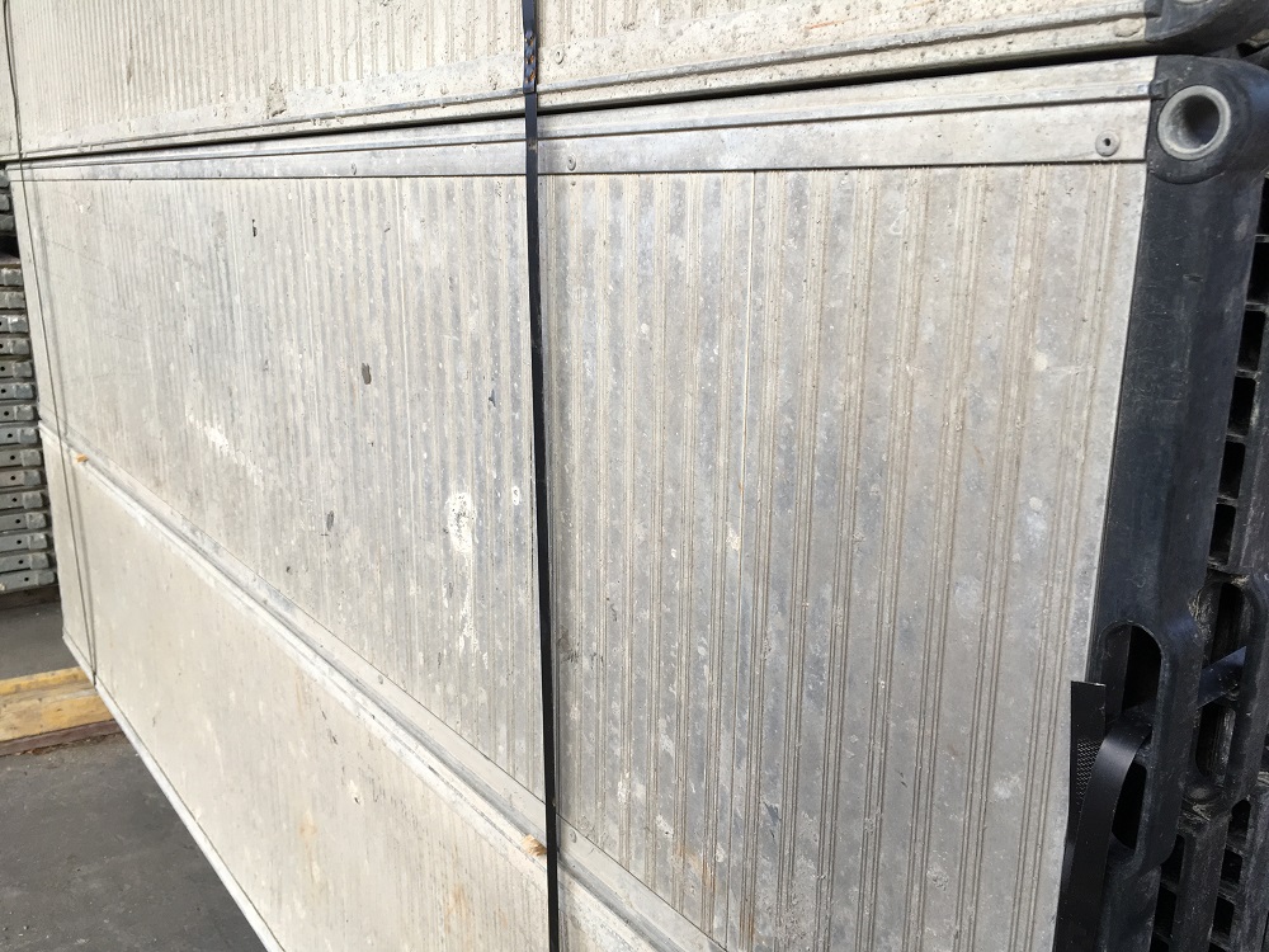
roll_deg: -2.9
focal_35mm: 29
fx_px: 1063
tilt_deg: -13.6
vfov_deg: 48.2
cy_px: 476
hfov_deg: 61.7
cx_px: 634
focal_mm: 4.15
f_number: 2.2
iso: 32
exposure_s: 1/100
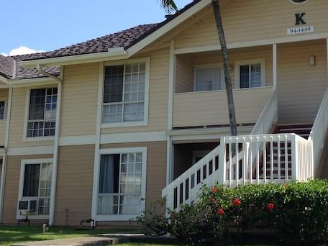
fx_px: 559
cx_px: 243
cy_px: 108
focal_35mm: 59
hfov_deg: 32.1
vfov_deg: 24.8
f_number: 2.4
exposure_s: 1/1004
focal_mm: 4.12
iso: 50
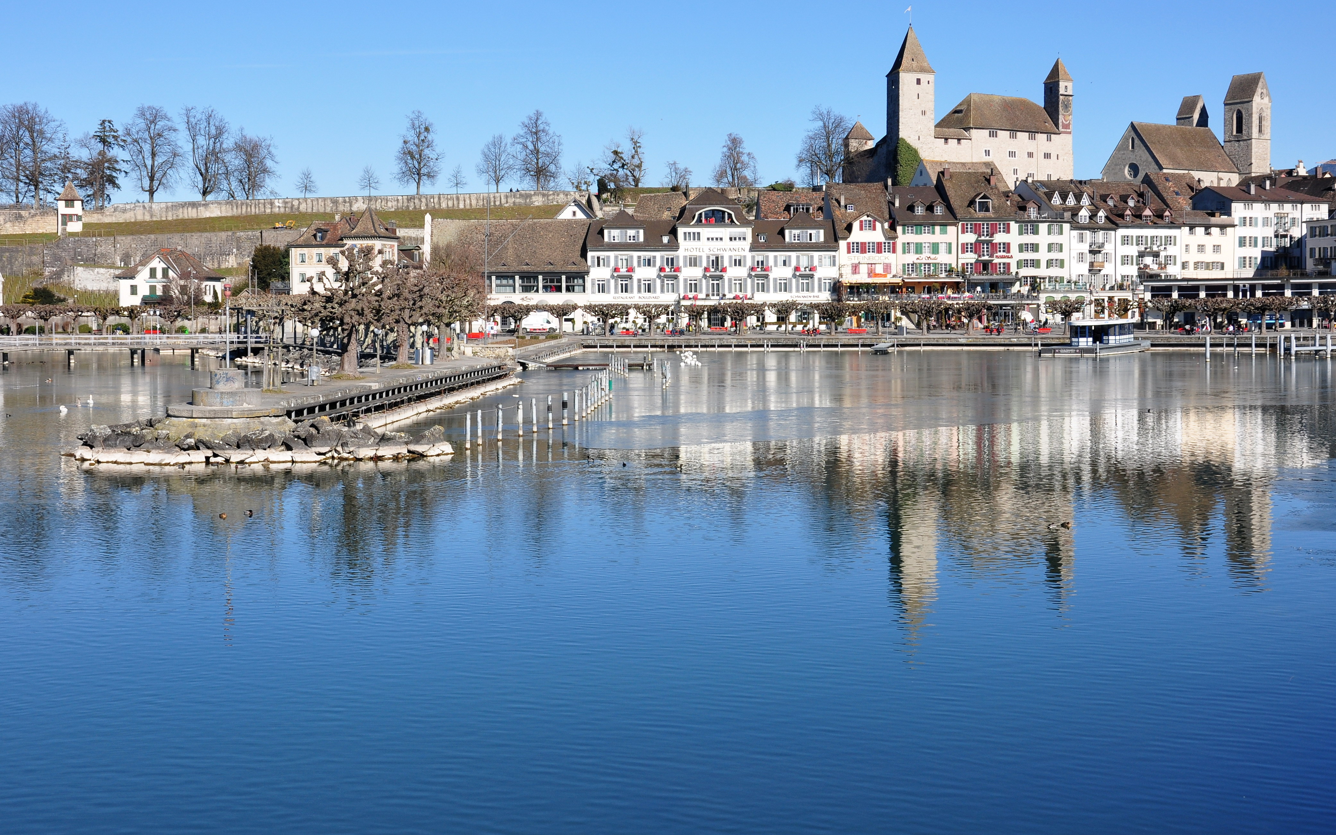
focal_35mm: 49
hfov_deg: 41.1
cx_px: 669
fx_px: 1784
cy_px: 394
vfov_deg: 26.3
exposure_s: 1/250
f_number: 11
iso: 200
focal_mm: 32
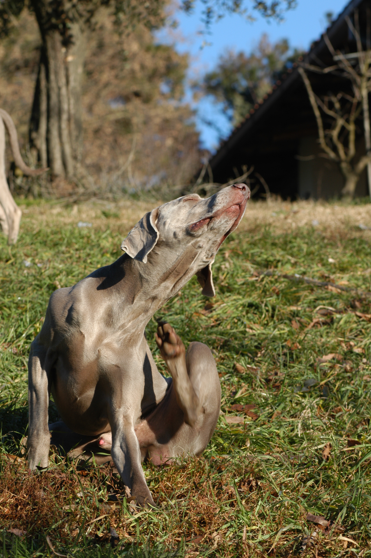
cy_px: 279
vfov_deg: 13.7
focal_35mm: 150
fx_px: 2323
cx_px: 186
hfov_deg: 9.1
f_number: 6.3
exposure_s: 1/320
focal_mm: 100
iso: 200
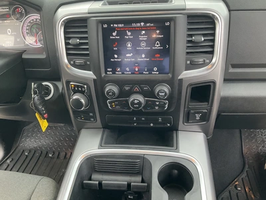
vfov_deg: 48.2
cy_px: 100
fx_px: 223
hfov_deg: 61.7
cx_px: 133
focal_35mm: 29
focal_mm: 3
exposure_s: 1/60
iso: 200
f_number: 1.8
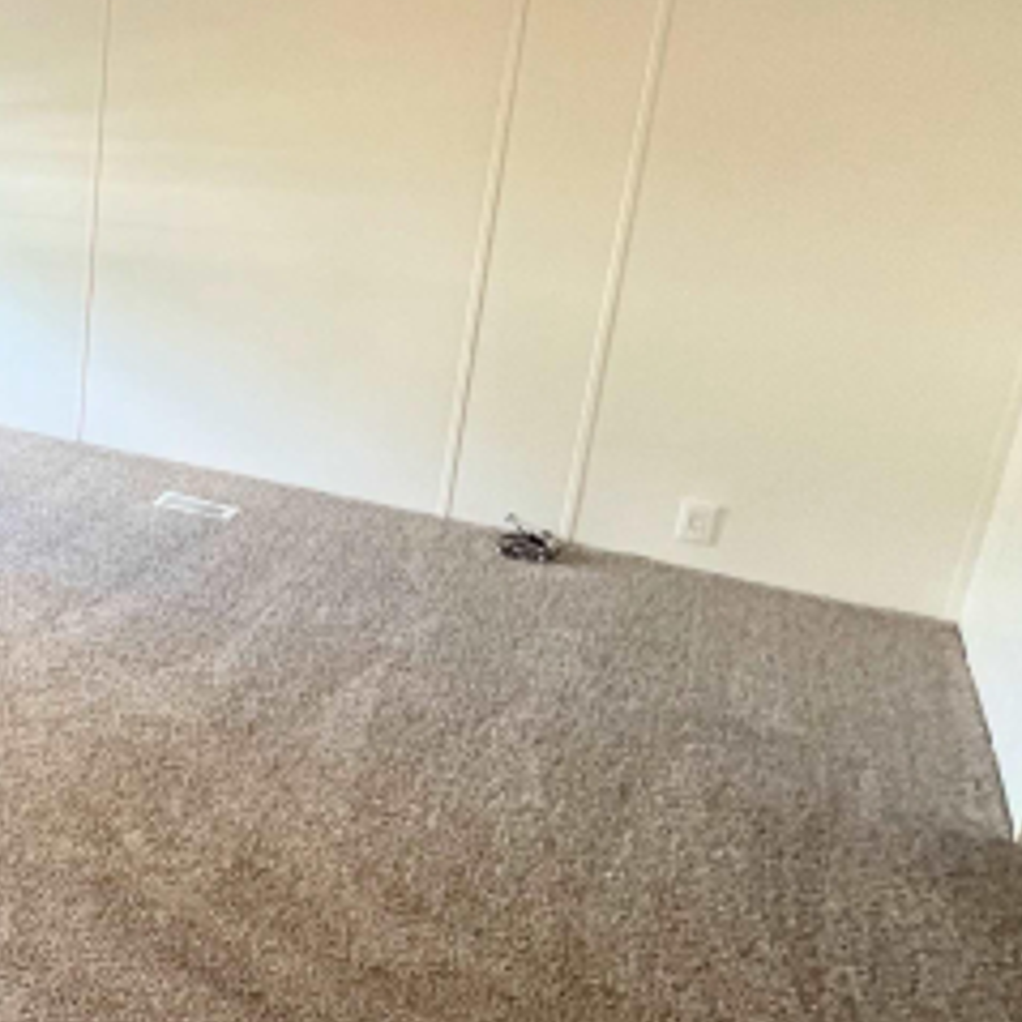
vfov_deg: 50.5
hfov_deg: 35.2
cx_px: -306
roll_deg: +1.0
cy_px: 372
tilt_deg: -15.3
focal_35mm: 32
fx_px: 1069
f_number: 1.8
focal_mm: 1.57
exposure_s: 1/120
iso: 200
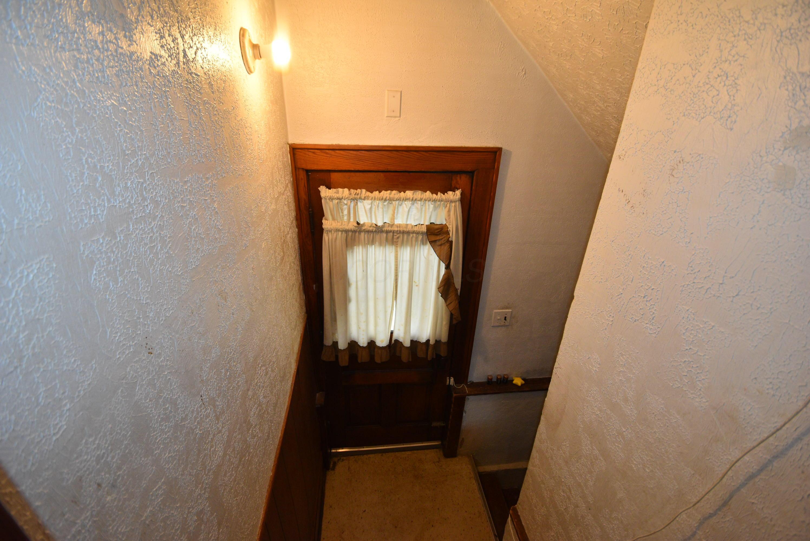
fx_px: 338
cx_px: 405
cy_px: 270
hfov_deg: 100.3
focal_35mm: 15
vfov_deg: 77.4
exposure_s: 1/80
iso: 800
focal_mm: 10
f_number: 4.5
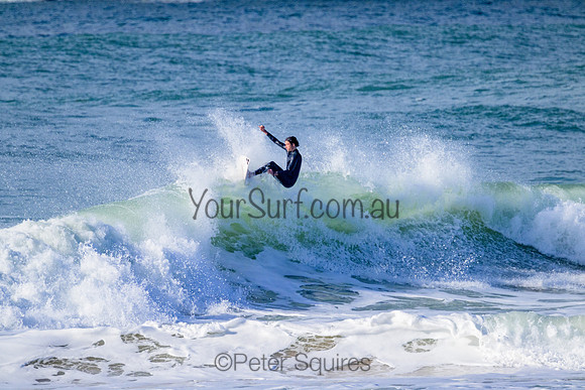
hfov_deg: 2.6
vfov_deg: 1.7
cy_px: 195
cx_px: 292
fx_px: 13002
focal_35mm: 800
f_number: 11
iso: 1250
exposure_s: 1/2000
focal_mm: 800
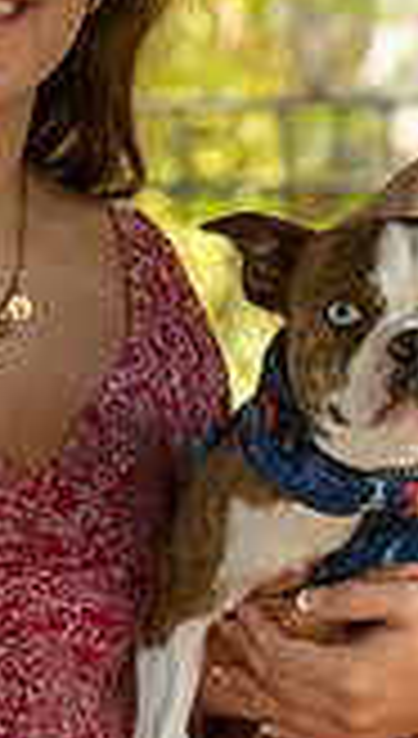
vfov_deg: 4.4
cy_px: 359
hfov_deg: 2.5
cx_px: 130
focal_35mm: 492
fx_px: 9635
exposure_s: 1/80
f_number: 6.3
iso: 640
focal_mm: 125
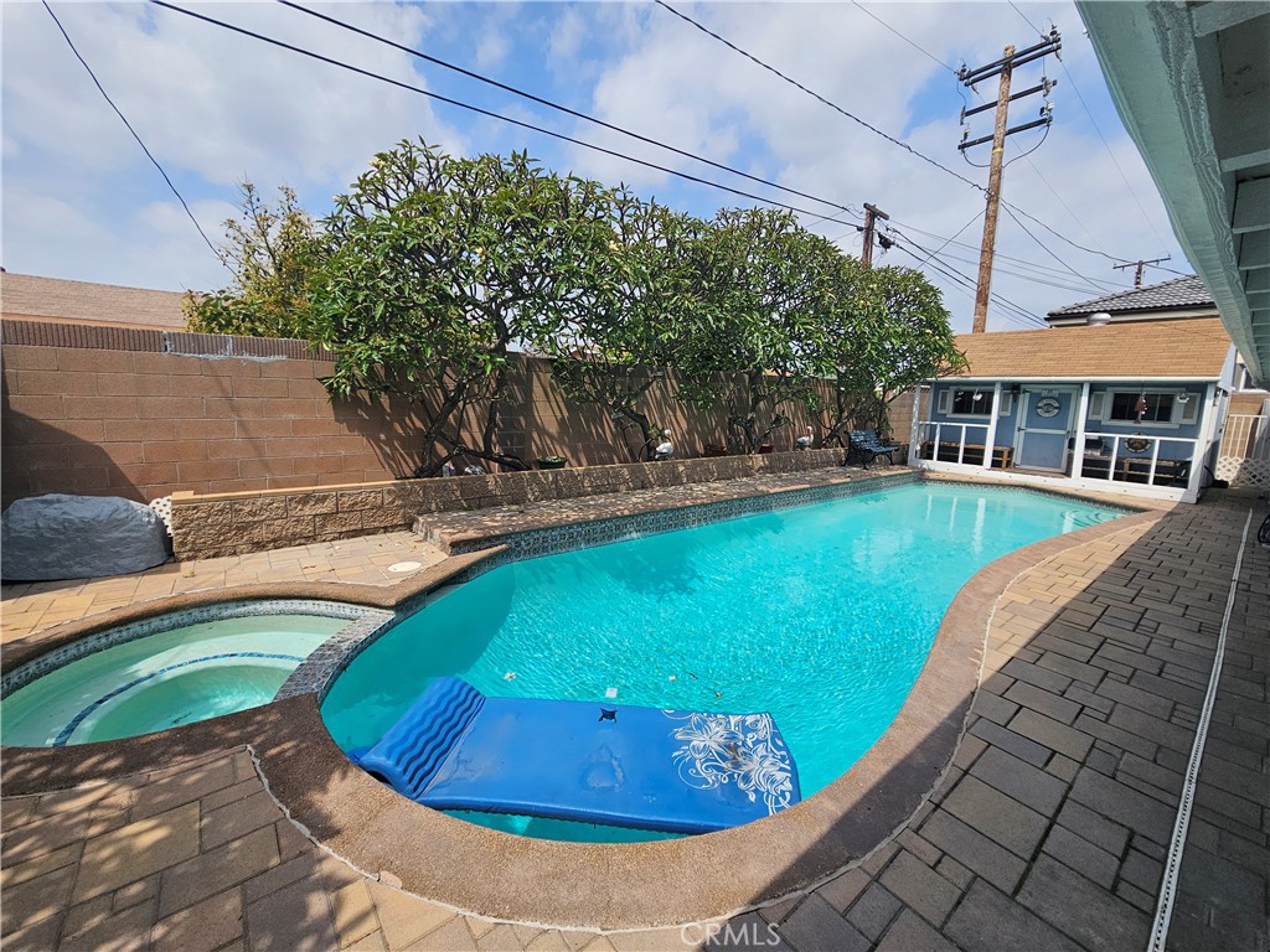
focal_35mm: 13
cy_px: 476
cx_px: 635
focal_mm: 2.2
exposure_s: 1/3628
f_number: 2.2
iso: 50
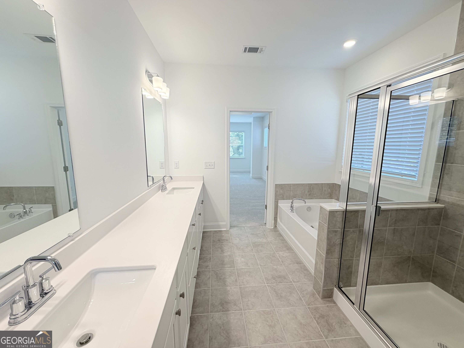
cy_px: 174
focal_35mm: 14
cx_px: 232
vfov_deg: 85.7
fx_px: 188
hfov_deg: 102.1
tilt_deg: -9.1
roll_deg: +0.9
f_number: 2.2
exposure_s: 1/120
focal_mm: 2.22
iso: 100
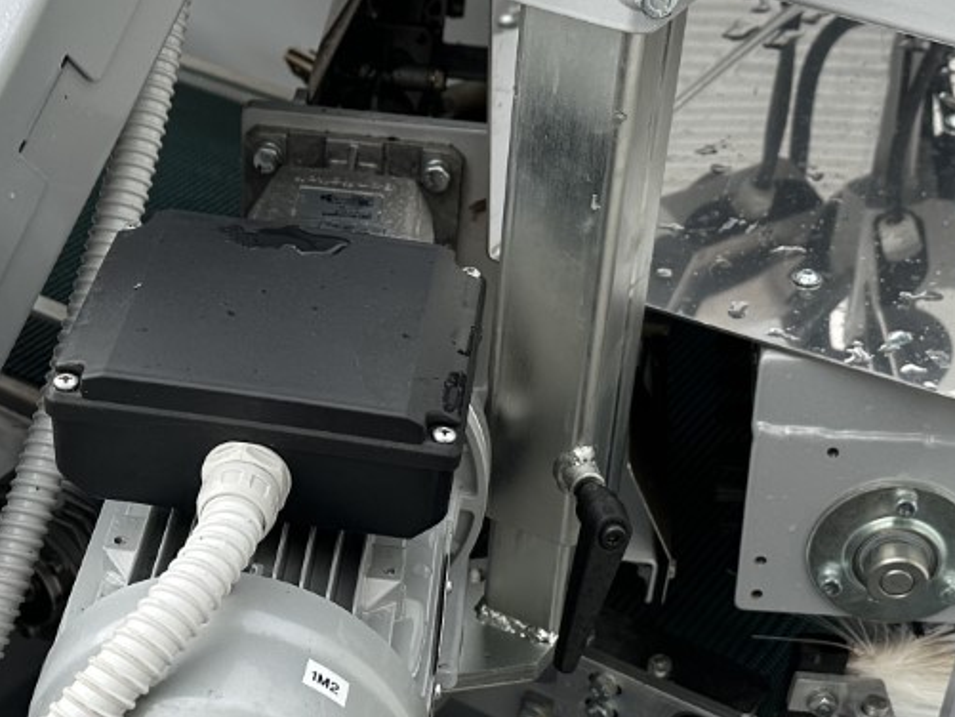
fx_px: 1904
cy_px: 557
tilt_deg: -37.8
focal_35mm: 69
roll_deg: -3.9
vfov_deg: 21.1
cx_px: 423
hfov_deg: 28.1
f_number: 1.78
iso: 80
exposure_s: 1/1988
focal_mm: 6.86
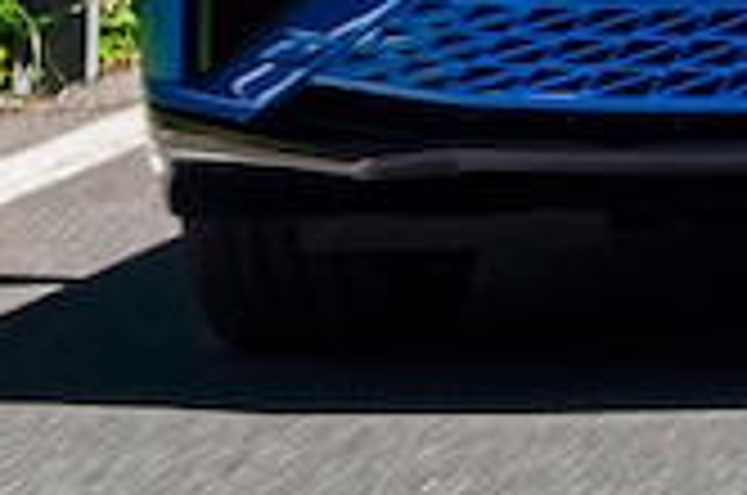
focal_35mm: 507
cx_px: 1575
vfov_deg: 2.7
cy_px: -230
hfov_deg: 4.0
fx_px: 10500
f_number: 14
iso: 400
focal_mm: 70
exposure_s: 1/60
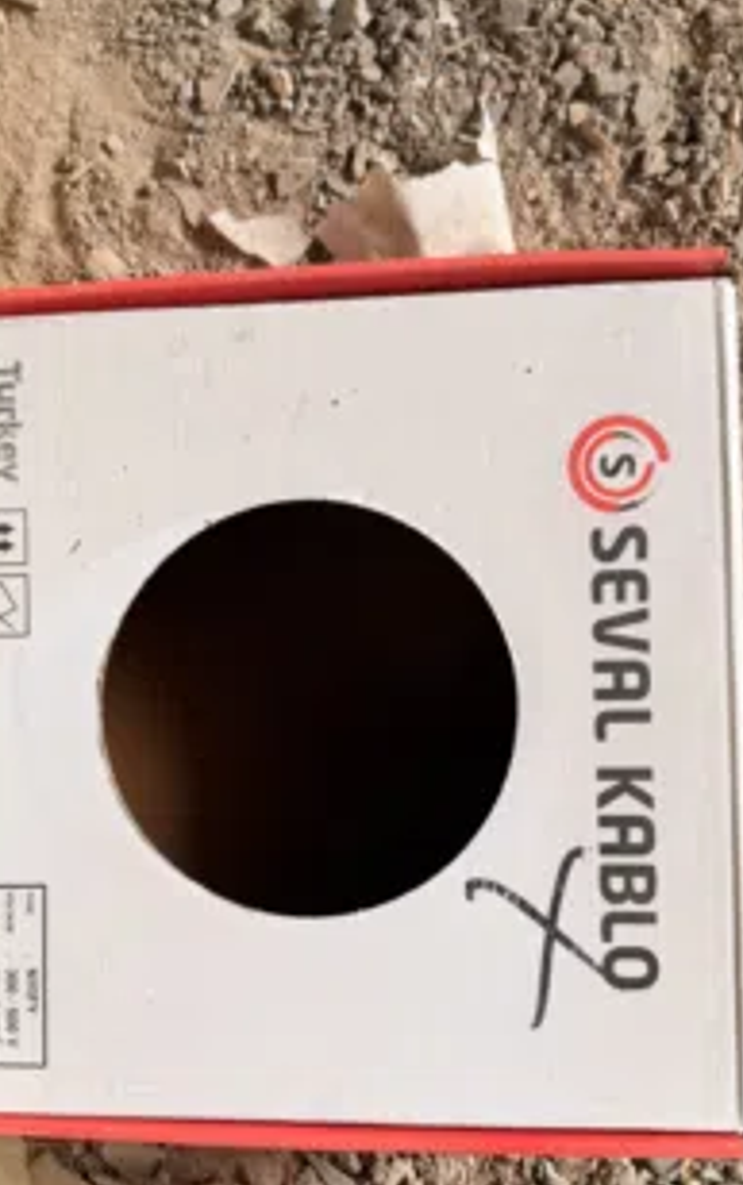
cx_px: 289
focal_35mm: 33
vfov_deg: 57.9
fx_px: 1067
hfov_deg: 38.2
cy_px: 666
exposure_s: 1/157
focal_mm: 6.76
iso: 64
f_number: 1.78
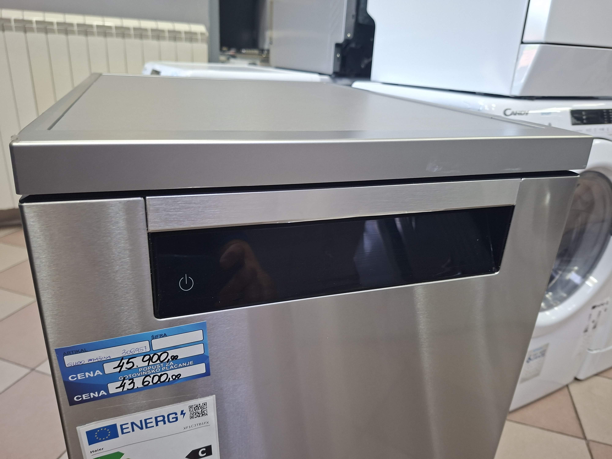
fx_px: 407
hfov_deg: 73.9
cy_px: 230
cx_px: 306
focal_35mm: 23
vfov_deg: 58.9
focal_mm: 5.54
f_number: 1.8
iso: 160
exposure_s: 1/50
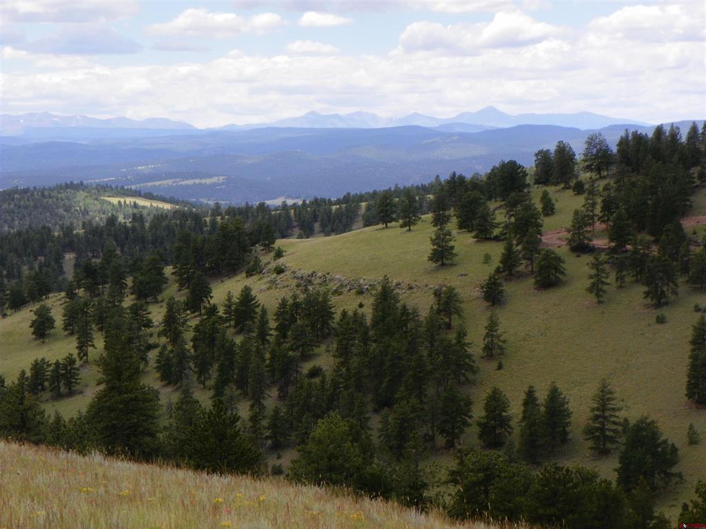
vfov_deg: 14.1
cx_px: 353
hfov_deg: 18.7
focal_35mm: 105
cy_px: 264
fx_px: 2141
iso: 64
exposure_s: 1/500
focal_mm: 18.8
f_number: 4
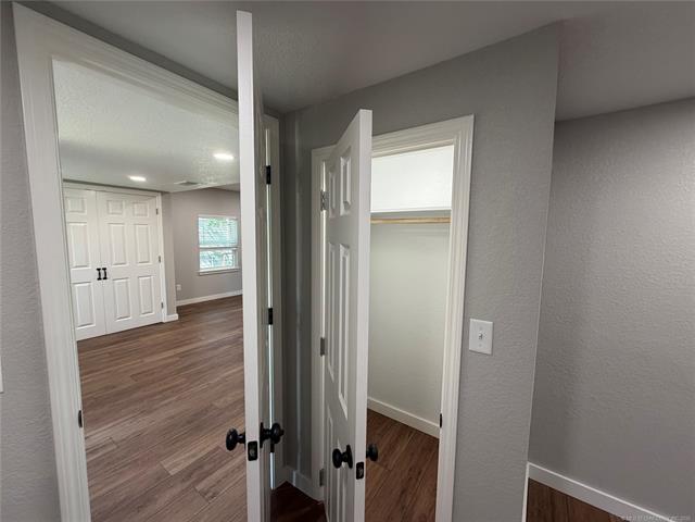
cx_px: 348
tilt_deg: -5.0
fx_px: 281
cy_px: 261
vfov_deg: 85.7
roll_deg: -2.0
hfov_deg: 102.1
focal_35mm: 14
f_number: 2.2
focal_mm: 2.22
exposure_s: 1/120
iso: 250
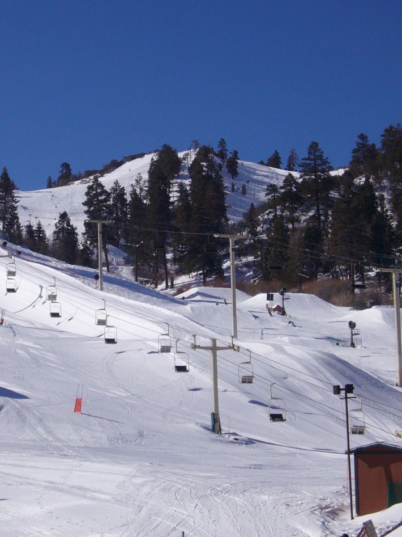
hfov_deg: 13.8
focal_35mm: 107
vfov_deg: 18.4
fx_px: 1657
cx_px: 93
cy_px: 268
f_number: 10
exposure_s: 1/500
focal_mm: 13.2
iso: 100
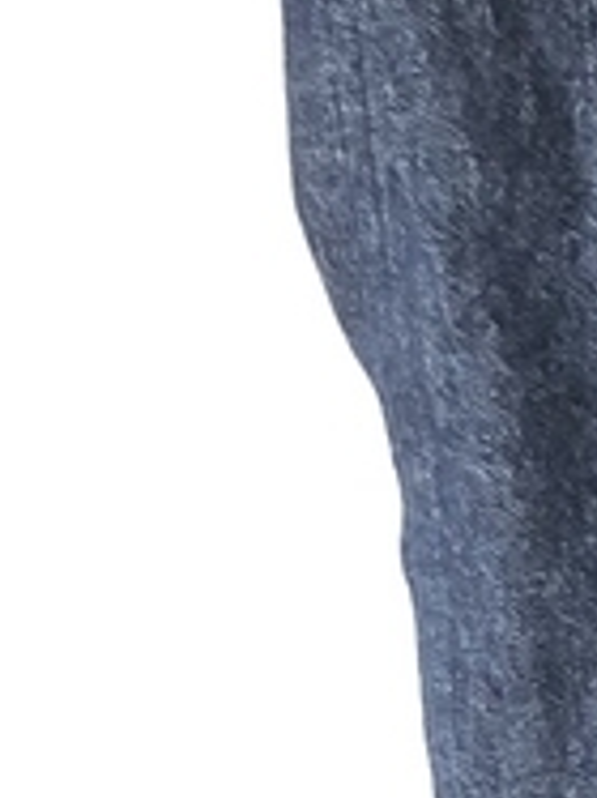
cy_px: 1080
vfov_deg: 10.7
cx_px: 1829
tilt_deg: -24.0
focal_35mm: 180
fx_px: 4144
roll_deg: +1.7
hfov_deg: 7.3
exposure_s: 1/17
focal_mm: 4
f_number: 1.8
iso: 40
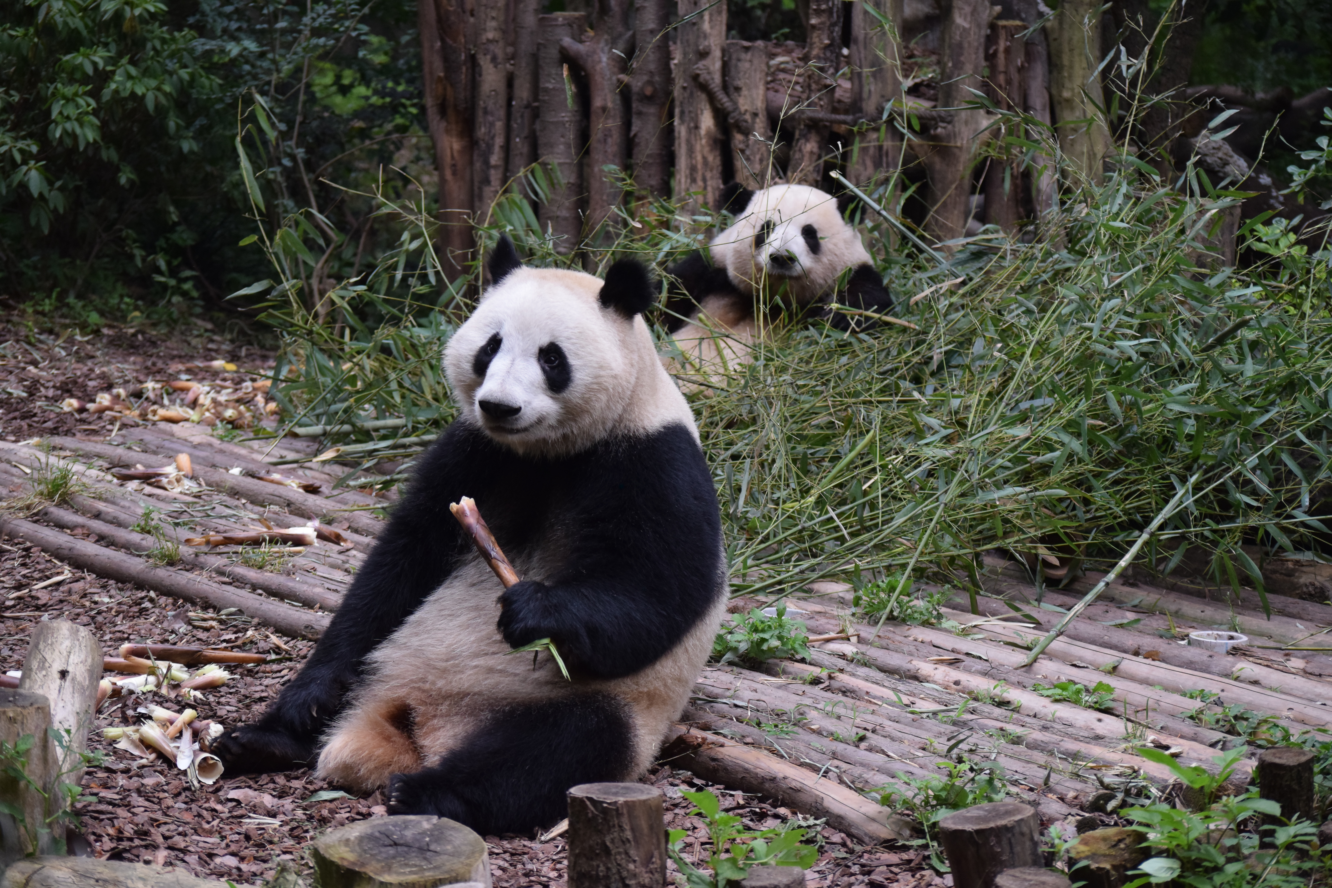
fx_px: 3996
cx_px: 666
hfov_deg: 18.9
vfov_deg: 12.7
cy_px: 444
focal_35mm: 108
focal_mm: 72
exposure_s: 1/500
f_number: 4.2
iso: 1250
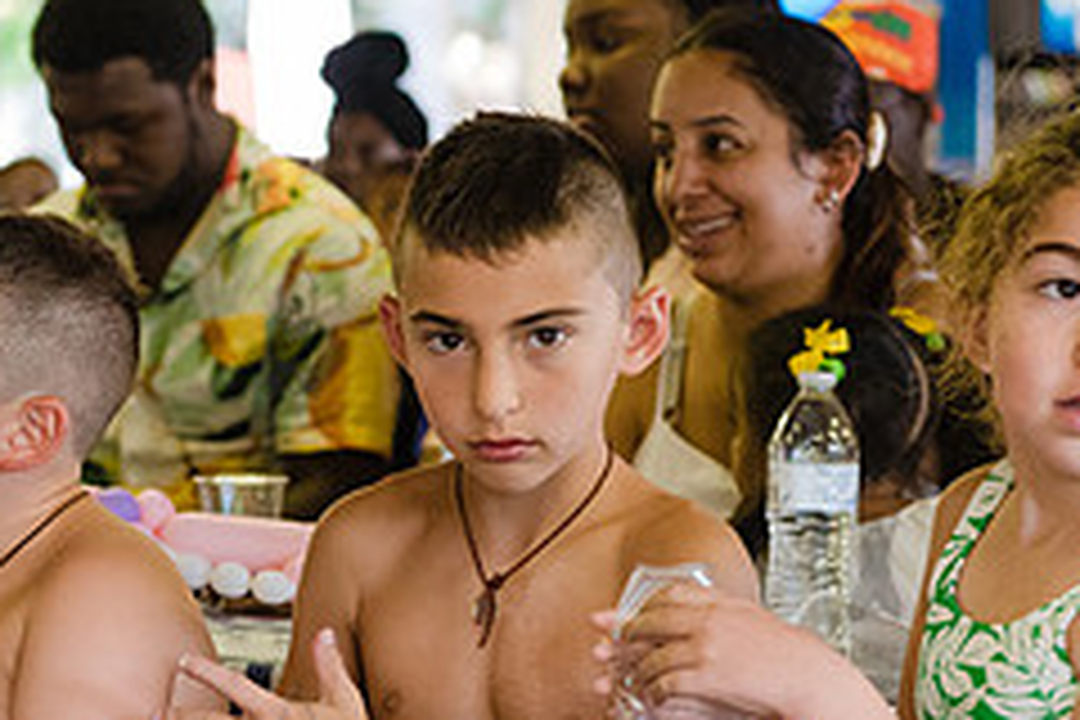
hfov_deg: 10.5
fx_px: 5880
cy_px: 629
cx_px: 370
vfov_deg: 7.0
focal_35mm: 196
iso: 2000
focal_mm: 66
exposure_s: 1/250
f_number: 4
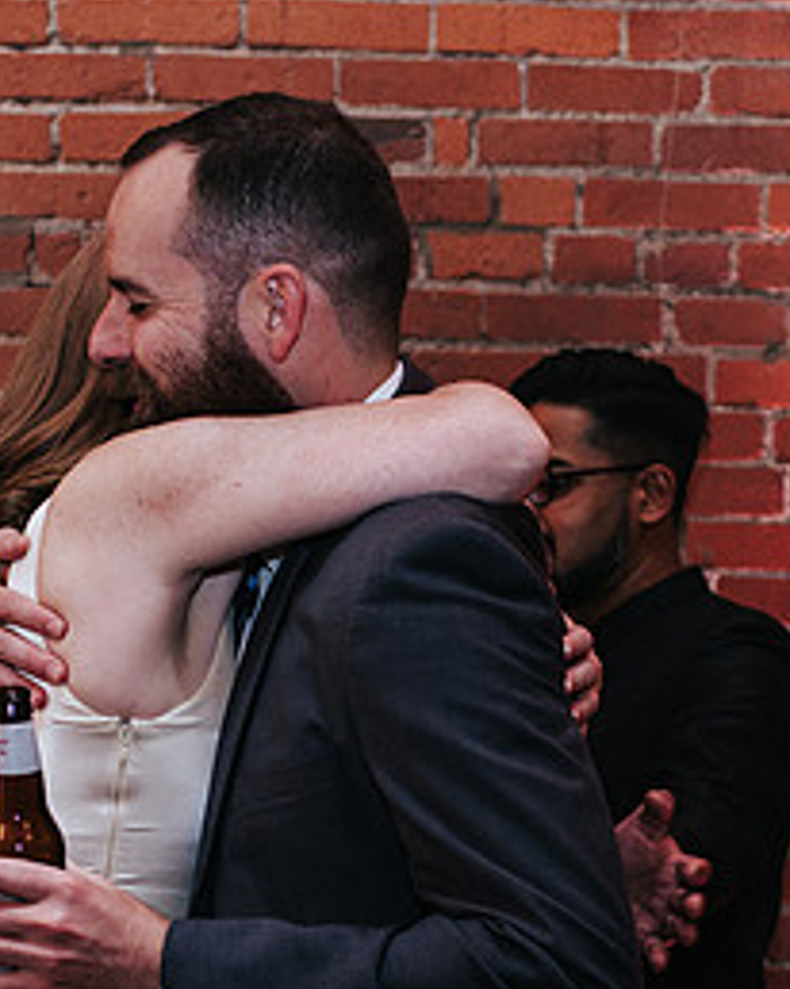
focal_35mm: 86
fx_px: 2516
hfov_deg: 17.8
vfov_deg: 21.9
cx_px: 282
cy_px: 801
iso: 800
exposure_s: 1/200
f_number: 3.2
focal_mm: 35
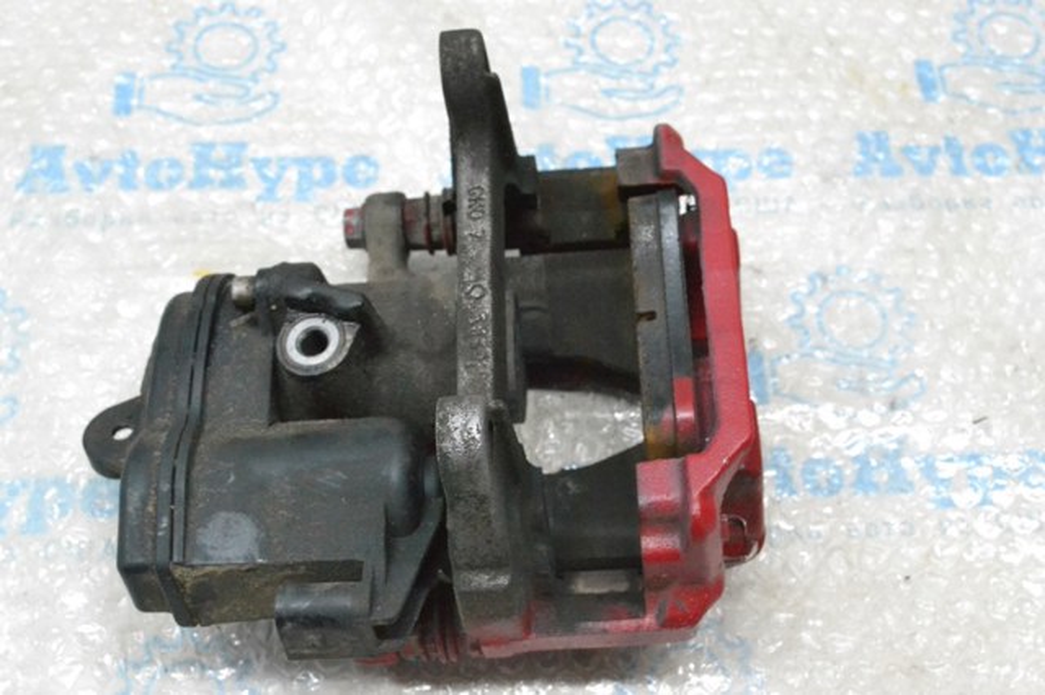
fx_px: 1523
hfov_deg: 37.9
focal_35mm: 52
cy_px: 348
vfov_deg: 25.7
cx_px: 522
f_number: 10
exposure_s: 1/160
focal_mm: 35
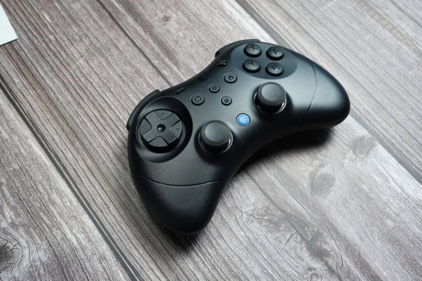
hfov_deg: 49.2
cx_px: 211
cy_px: 140
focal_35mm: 39
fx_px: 461
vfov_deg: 34.0
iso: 3200
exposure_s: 1/100
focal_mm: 26.2
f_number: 9
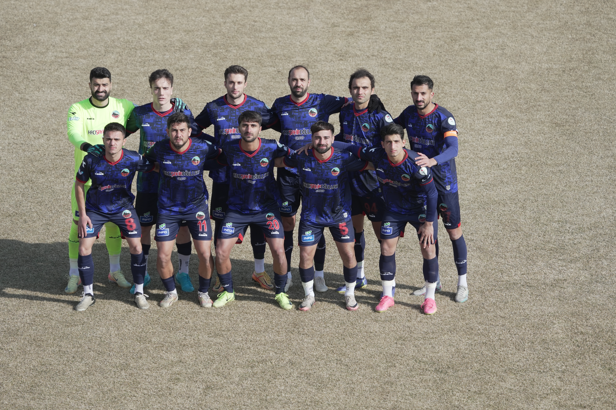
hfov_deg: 8.4
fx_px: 4175
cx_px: 308
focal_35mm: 244
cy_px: 205
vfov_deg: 5.6
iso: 250
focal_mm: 244
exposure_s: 1/1000
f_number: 5.6
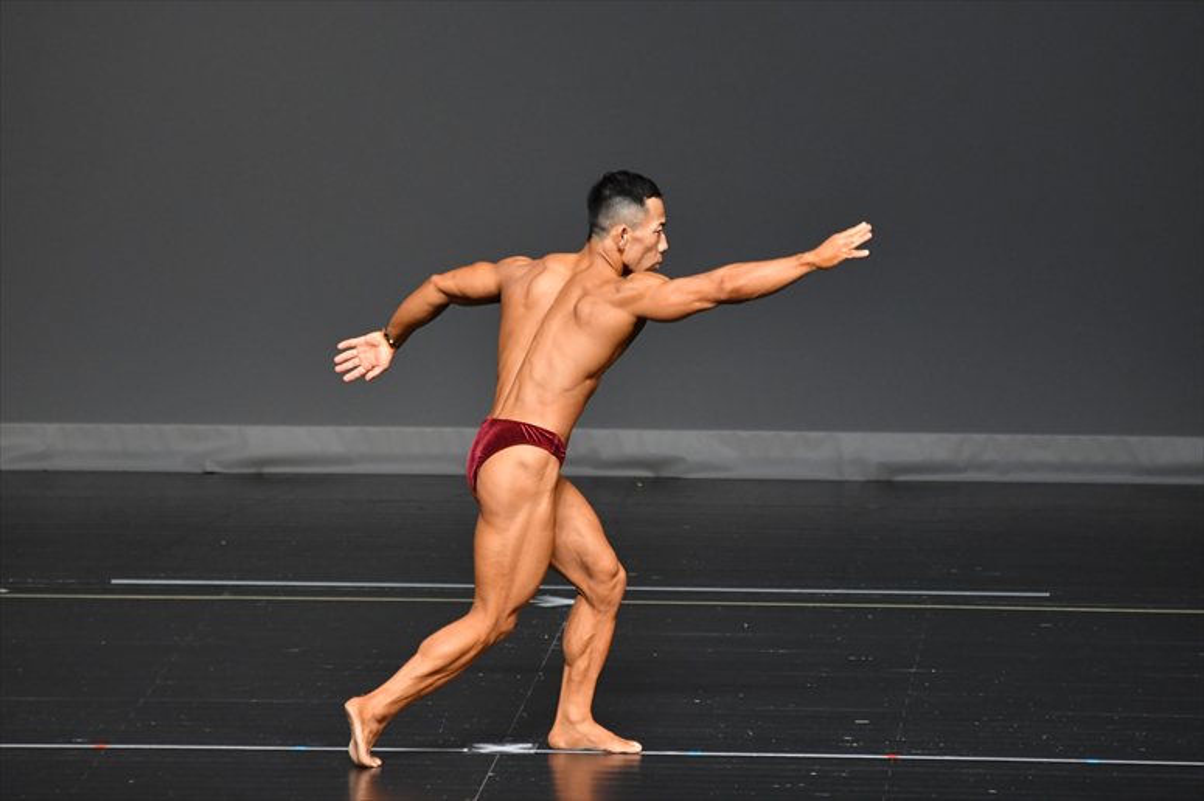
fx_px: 11533
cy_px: 400
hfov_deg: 6.0
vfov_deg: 4.0
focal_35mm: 345
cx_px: 602
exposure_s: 1/400
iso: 2500
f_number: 5.6
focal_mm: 230
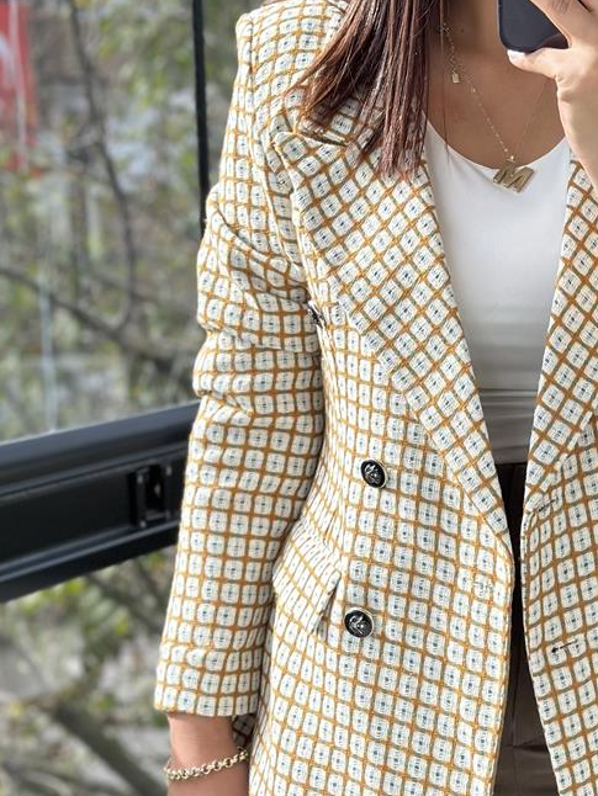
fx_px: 2279
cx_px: 587
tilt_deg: -19.3
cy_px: 373
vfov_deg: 19.8
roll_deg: +0.4
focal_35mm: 99
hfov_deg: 14.7
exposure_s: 1/402
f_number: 1.78
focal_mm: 6.86
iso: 80
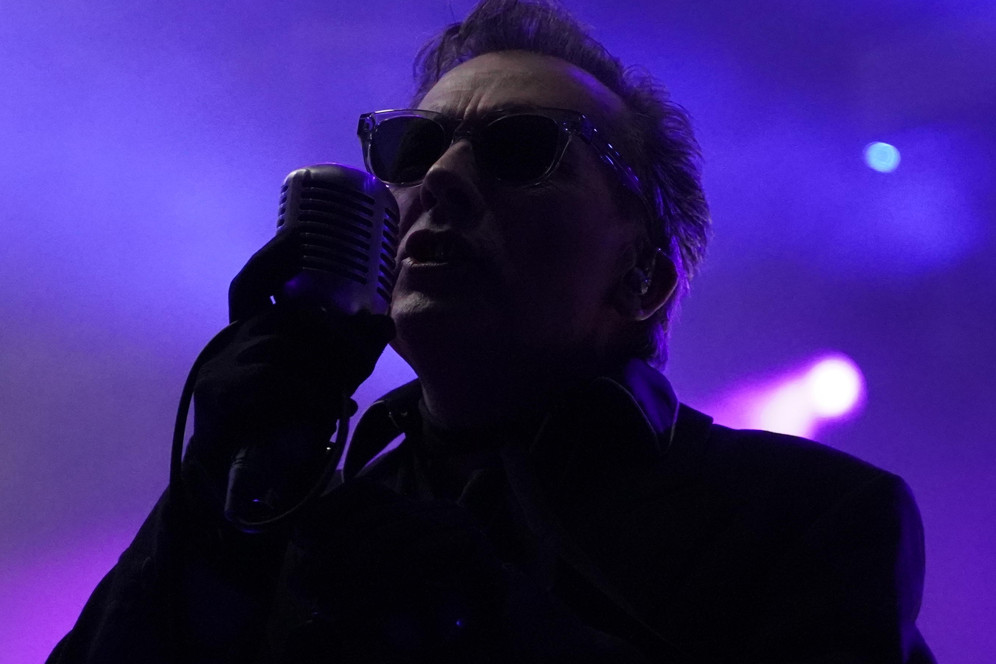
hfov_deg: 8.8
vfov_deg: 5.9
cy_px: 505
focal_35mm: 234
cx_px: 605
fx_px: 6474
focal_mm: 105
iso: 10000
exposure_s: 1/160
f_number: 4
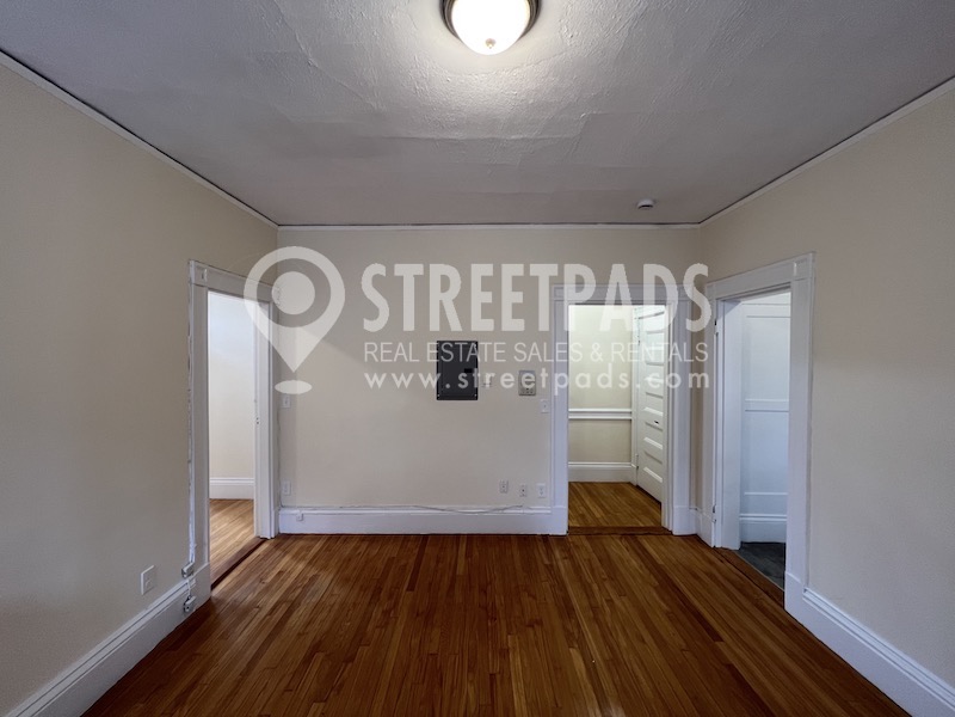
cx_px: 478
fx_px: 359
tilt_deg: -0.5
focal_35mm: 13
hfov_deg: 106.2
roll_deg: -0.1
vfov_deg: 89.9
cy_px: 358
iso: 125
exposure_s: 1/60
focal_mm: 1.57
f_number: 1.8
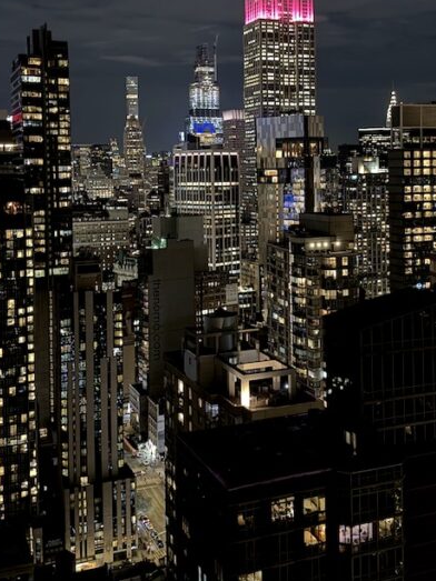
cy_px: 187
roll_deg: +0.4
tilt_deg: -1.7
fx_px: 790
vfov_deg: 39.9
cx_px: 275
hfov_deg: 30.7
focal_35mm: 47
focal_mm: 6.86
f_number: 1.78
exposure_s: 1/12
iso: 1000
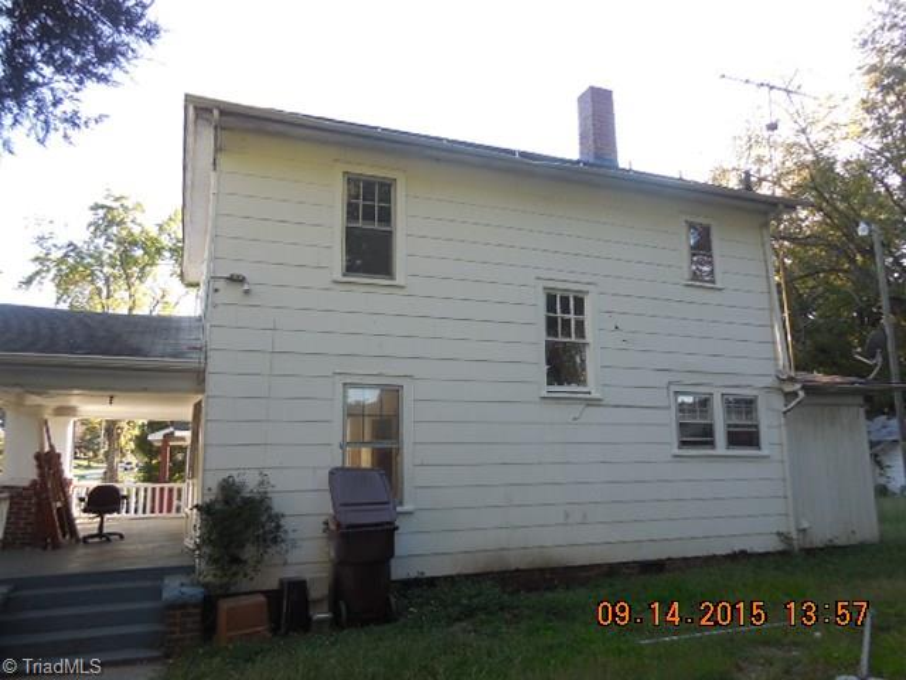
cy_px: 340
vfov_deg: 54.9
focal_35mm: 25
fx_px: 654
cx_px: 453
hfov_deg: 69.4
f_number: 3.1
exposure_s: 1/160
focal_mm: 4.5
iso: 125
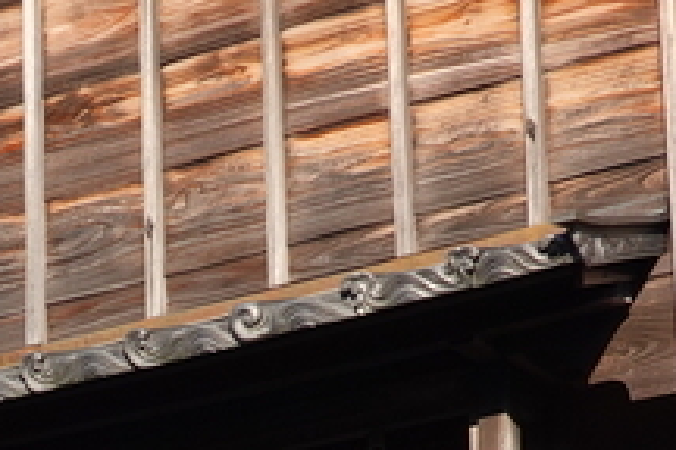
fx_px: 3868
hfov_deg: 9.8
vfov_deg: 6.5
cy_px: 753
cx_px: -147
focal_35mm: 206
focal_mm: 13.84
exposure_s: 1/250
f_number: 5.6
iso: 125
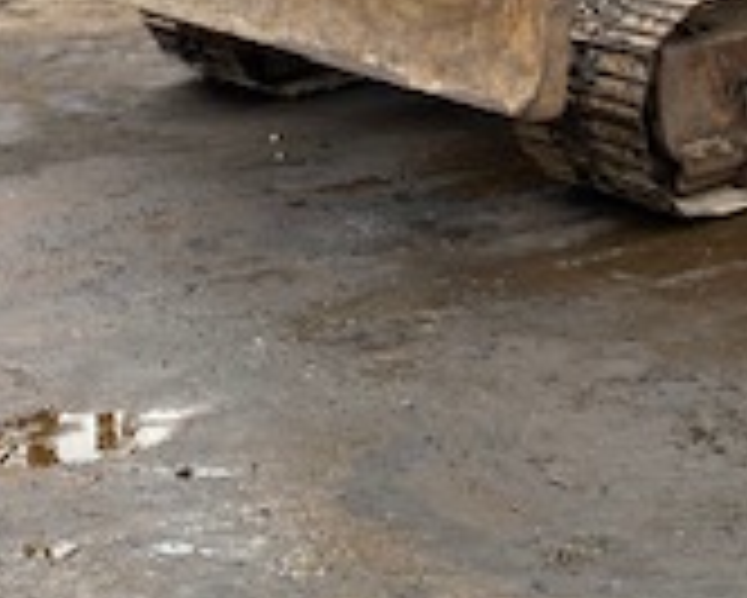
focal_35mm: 98
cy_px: -306
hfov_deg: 19.2
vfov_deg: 14.6
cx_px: 63
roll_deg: +1.4
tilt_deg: -3.4
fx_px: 2168
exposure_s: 1/121
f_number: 1.8
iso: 64
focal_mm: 4.25
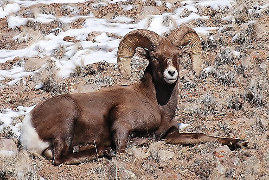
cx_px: 134
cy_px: 90
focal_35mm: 420
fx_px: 3144
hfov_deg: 4.9
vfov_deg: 3.3
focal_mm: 280
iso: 400
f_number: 6.3
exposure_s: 1/2500
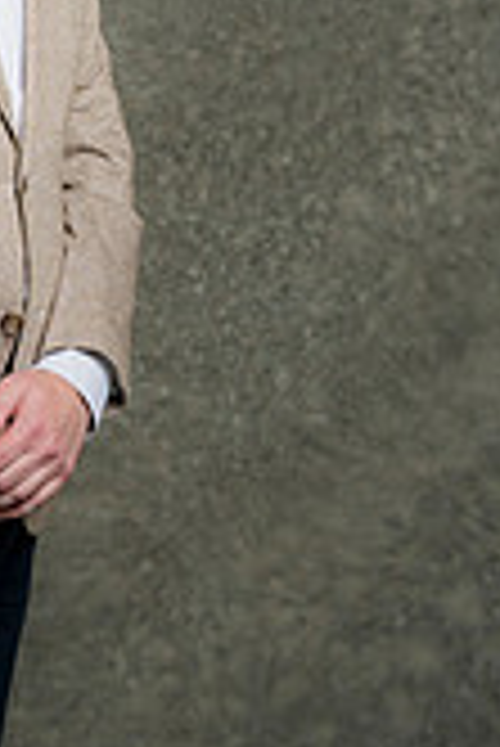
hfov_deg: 9.1
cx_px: -63
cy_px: 306
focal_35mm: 149
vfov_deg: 13.8
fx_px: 3097
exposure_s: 1/160
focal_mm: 55
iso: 125
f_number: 4
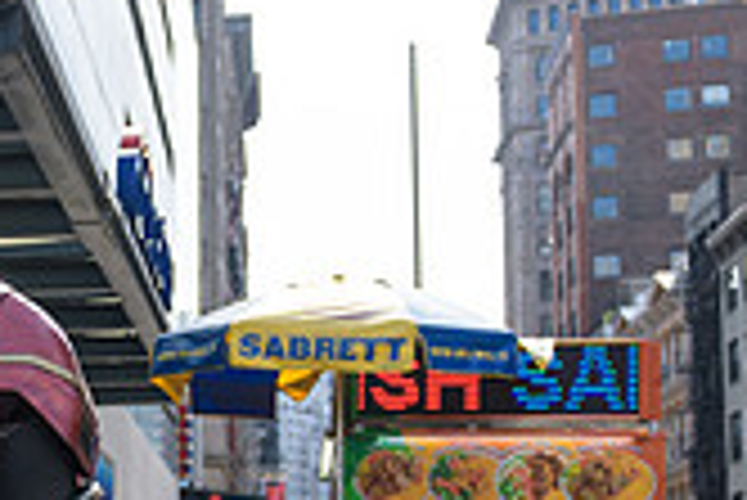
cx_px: -194
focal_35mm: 84
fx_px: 1744
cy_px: 480
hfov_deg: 22.0
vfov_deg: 16.0
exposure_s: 1/2000
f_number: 3.2
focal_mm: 24
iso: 200
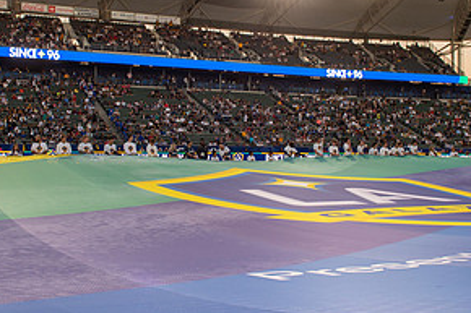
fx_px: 628
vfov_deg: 28.0
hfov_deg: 41.1
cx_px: 214
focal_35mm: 48
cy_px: 127
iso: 400
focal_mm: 24
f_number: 5.6
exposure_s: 1/125
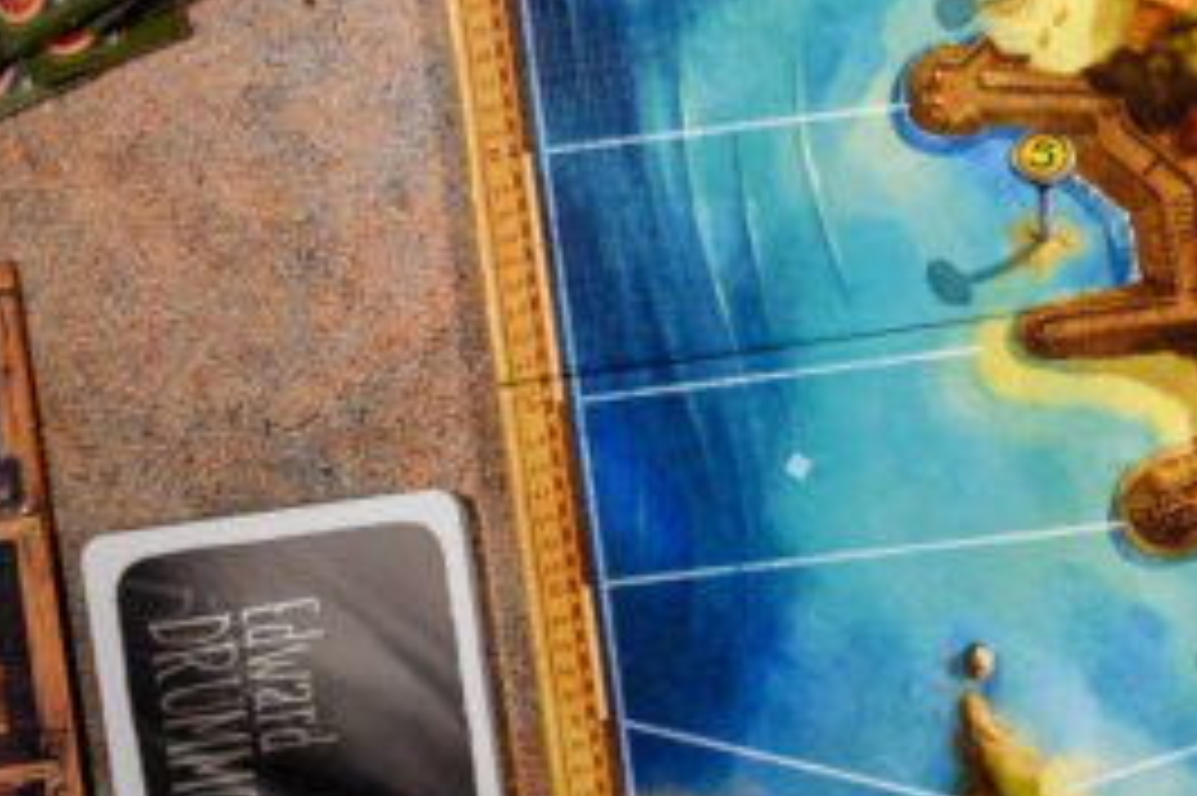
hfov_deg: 8.5
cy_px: 171
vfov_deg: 5.8
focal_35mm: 235
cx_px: 2115
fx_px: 7809
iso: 500
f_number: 6.3
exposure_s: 1/80
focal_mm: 52
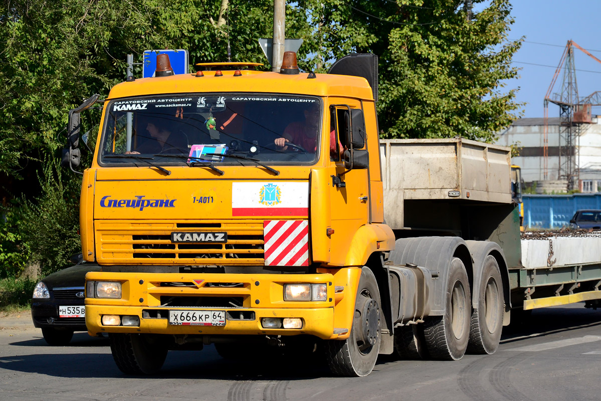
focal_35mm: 138
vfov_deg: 9.9
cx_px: 300
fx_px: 2304
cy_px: 200
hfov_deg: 14.9
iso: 400
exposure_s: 1/1000
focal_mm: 92
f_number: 8
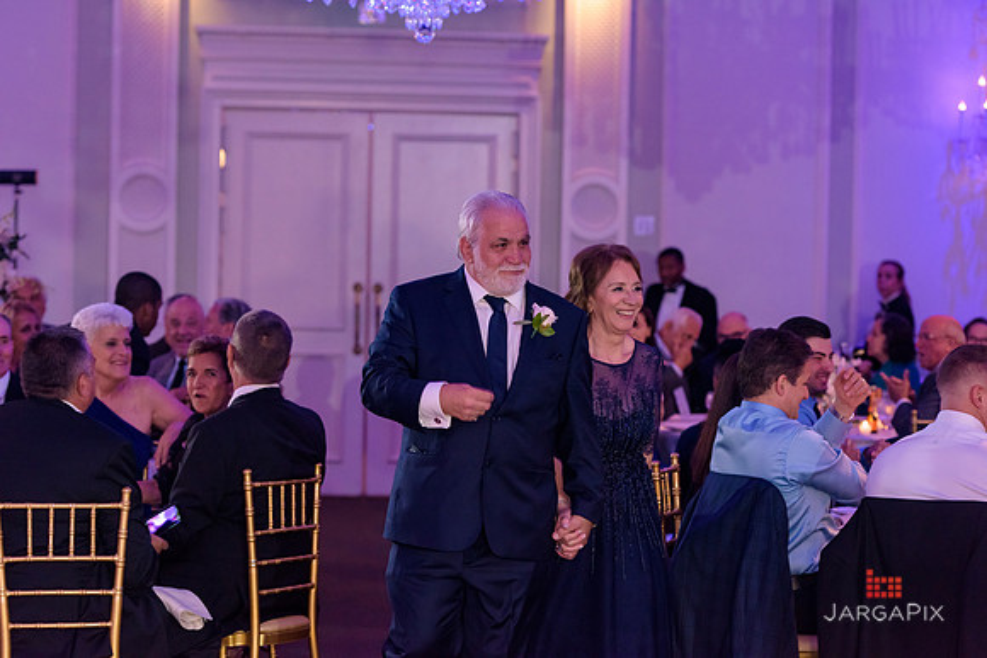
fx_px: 2797
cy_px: 329
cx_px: 494
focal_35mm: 102
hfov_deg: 20.0
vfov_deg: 13.4
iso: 1600
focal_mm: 102
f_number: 4
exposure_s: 1/125
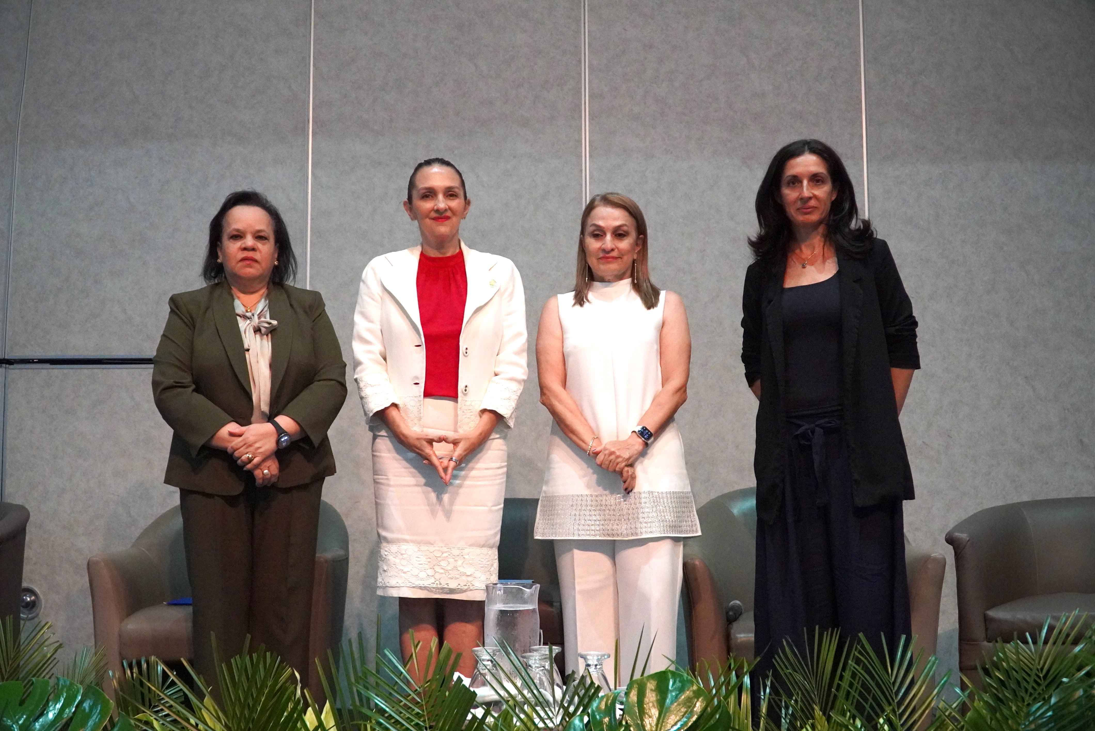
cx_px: 548
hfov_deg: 55.1
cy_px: 366
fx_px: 1050
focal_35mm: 34
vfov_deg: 38.4
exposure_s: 1/100
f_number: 4
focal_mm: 23
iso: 6400
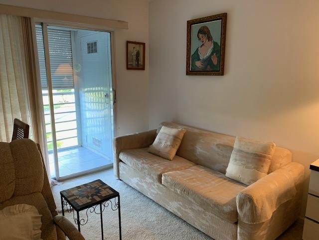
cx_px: 160
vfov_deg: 53.1
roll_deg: -0.4
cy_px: 120
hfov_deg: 67.3
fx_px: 240
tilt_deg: -11.1
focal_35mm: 26
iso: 160
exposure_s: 1/60
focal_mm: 4.25
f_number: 1.8
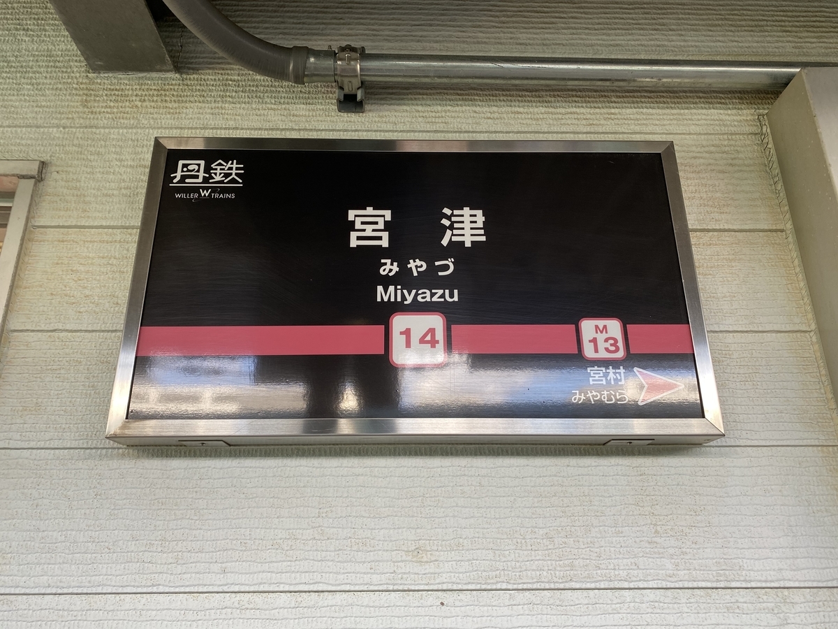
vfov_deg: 53.1
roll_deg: -0.1
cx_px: 419
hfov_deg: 67.3
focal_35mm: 26
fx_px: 629
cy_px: 314
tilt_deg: +20.9
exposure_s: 1/121
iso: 80
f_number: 1.8
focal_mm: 4.25
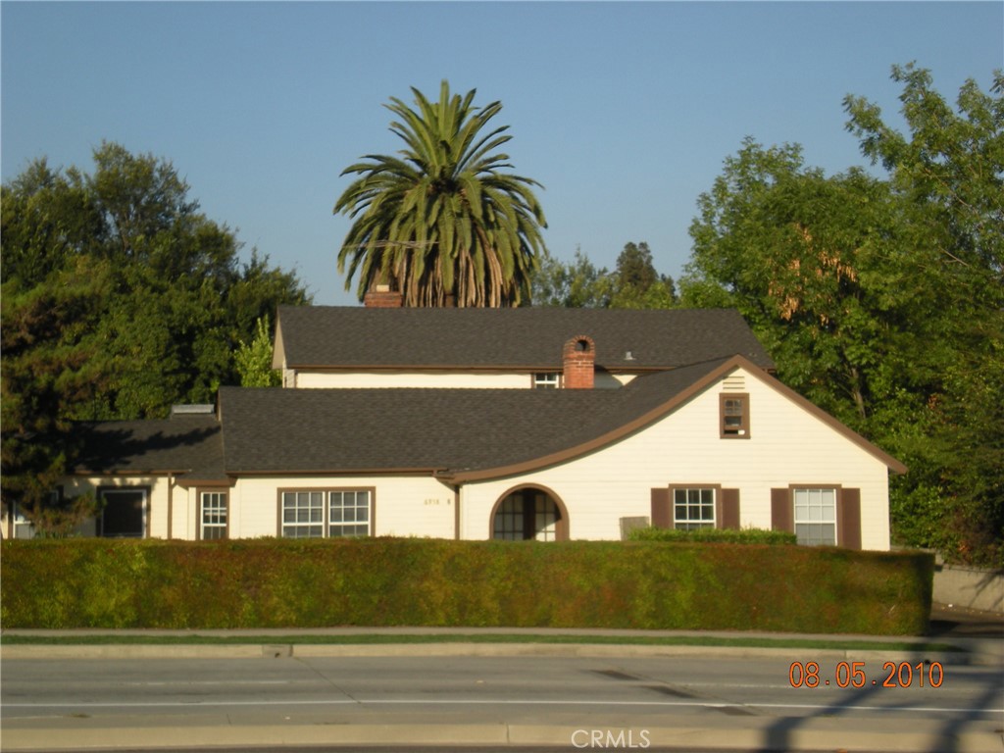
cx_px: 502
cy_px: 376
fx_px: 2146
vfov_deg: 19.9
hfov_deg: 26.3
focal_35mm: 74
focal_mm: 12.3
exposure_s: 1/260
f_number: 6.5
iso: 64
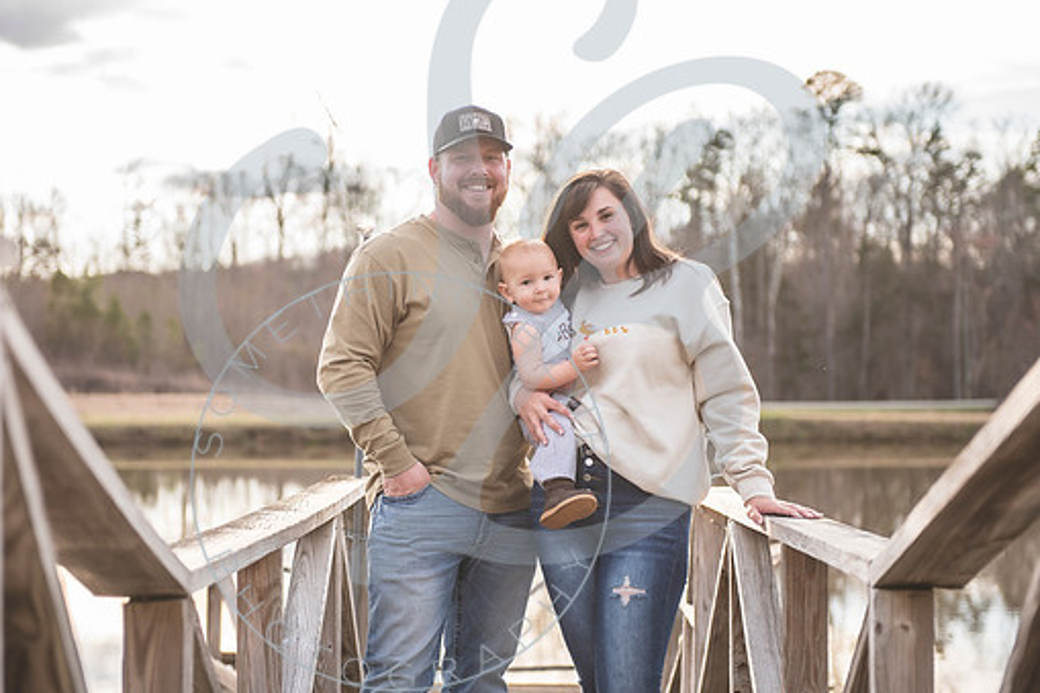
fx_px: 2310
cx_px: 503
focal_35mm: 80
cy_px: 310
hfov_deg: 25.4
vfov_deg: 17.0
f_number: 2.8
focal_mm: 70
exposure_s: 1/320
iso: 100
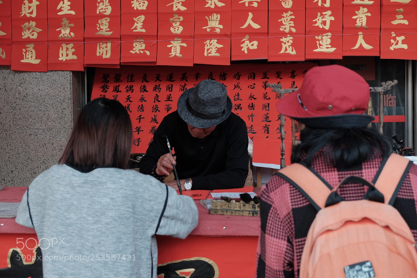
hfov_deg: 41.9
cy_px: 139
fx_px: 544
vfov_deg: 28.7
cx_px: 208
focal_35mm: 47
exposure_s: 1/125
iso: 400
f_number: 4
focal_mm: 31.5
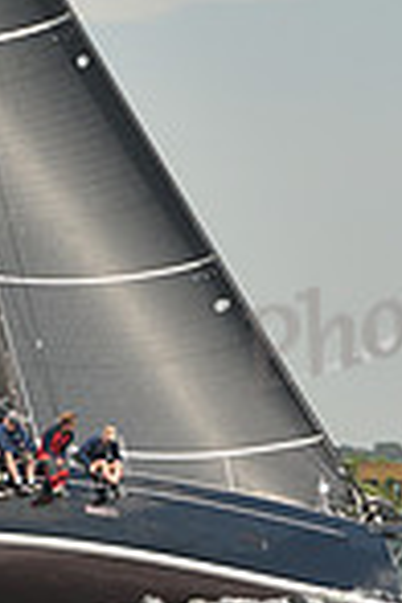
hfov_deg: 5.0
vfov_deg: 7.4
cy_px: 131
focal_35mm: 277
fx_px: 4639
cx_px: 31
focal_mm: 70
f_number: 5.6
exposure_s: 1/640
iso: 250
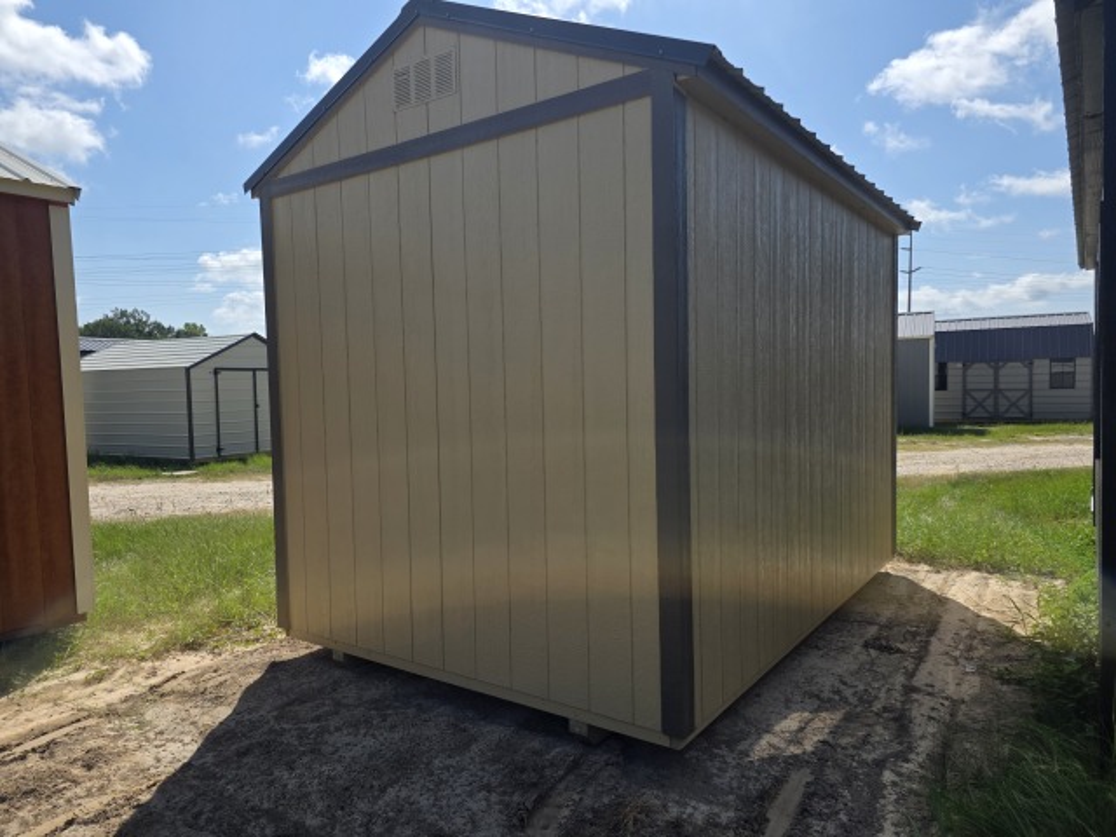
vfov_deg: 58.9
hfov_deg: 73.9
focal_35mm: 23
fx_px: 742
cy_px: 418
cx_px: 558
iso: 80
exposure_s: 1/7061
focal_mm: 6.3
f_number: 1.7
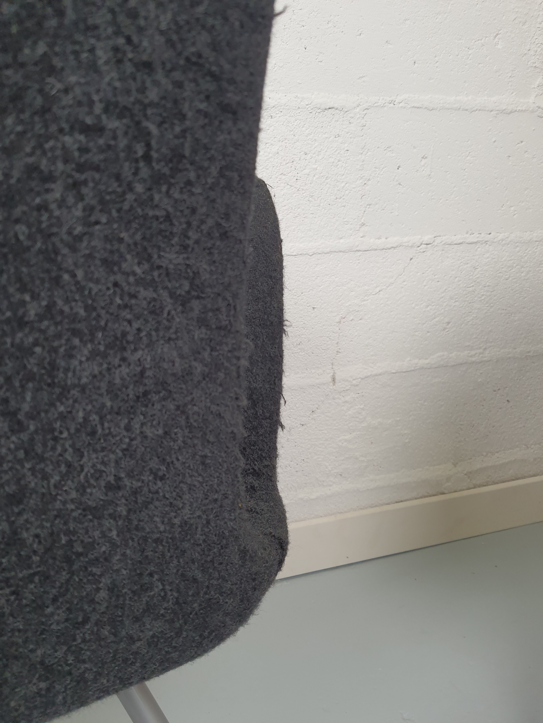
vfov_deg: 67.3
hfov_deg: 53.1
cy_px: 362
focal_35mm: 26
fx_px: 544
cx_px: 272
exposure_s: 1/100
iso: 80
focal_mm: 4.32
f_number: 1.7
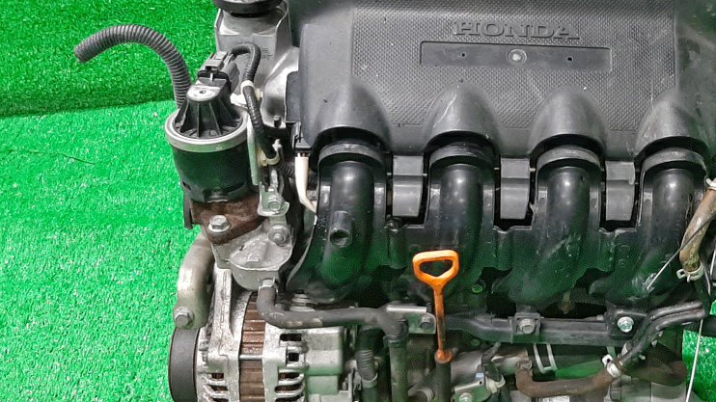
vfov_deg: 21.8
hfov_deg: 36.8
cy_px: 256
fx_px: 1044
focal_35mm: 55
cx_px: 548
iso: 202
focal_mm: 3.93
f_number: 1.7
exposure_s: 1/50
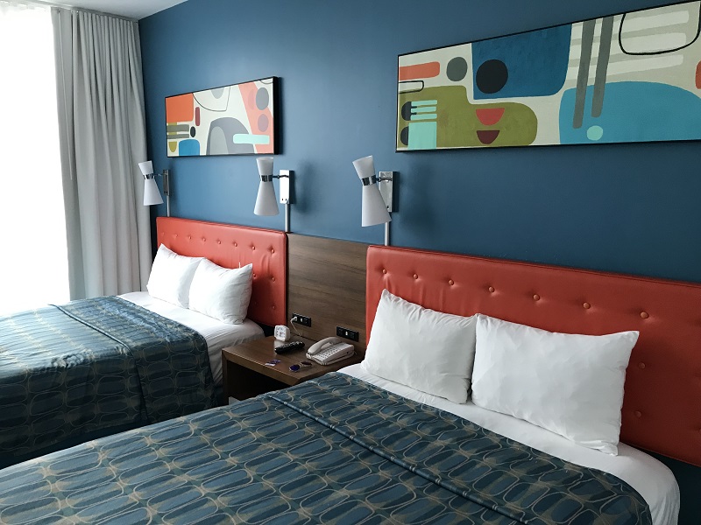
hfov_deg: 63.4
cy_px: 262
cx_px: 350
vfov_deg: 49.7
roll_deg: -0.4
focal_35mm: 28
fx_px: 567
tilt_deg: -8.6
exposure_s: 1/24
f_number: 1.8
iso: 40
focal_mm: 3.99
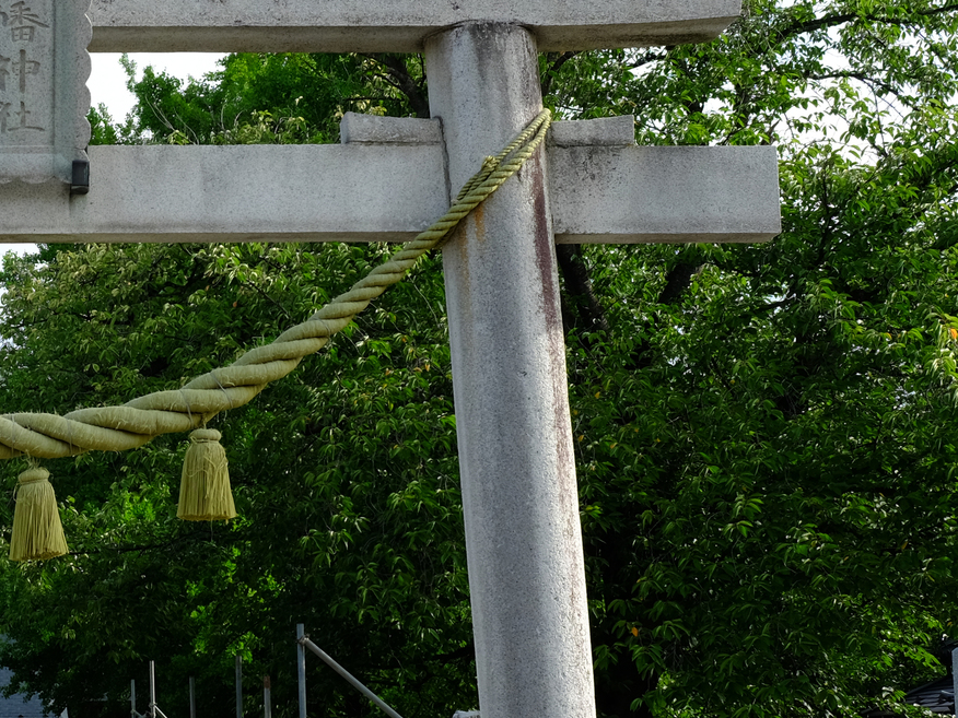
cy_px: 517
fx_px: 2186
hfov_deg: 23.6
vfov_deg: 18.6
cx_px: -10
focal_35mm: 79
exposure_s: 1/125
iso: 200
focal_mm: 24.3
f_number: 8
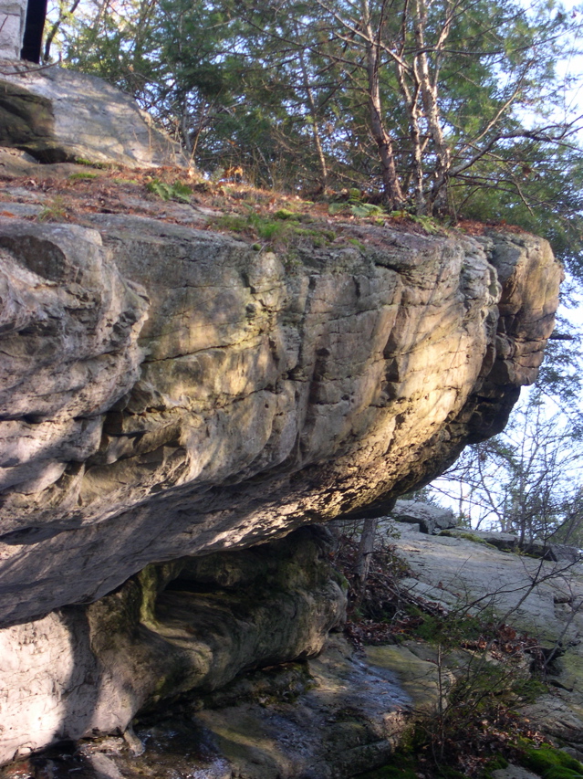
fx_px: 2562
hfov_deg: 13.0
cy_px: 390
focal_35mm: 114
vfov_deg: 17.3
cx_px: 292
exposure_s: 1/30
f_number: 4.9
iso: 143
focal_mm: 24
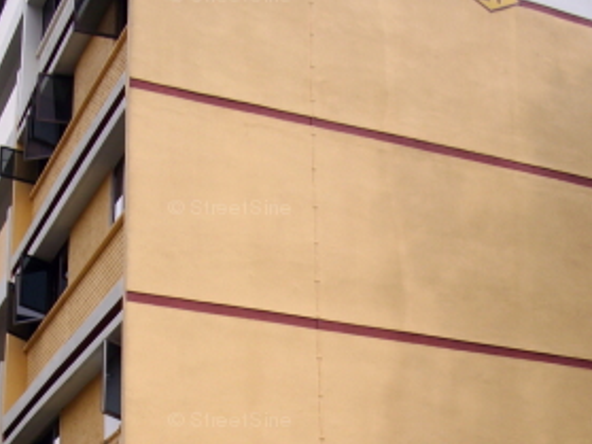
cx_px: 327
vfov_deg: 19.7
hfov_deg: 26.7
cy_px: 423
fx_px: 1248
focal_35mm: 73
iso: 80
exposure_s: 1/100
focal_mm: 6.2
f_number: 5.6
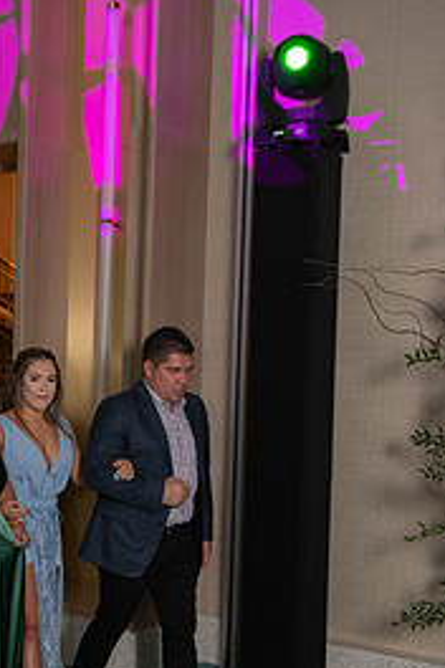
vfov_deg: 34.3
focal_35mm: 58
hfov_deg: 23.1
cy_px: 423
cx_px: 96
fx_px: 1075
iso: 500
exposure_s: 1/80
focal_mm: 34
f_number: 3.5
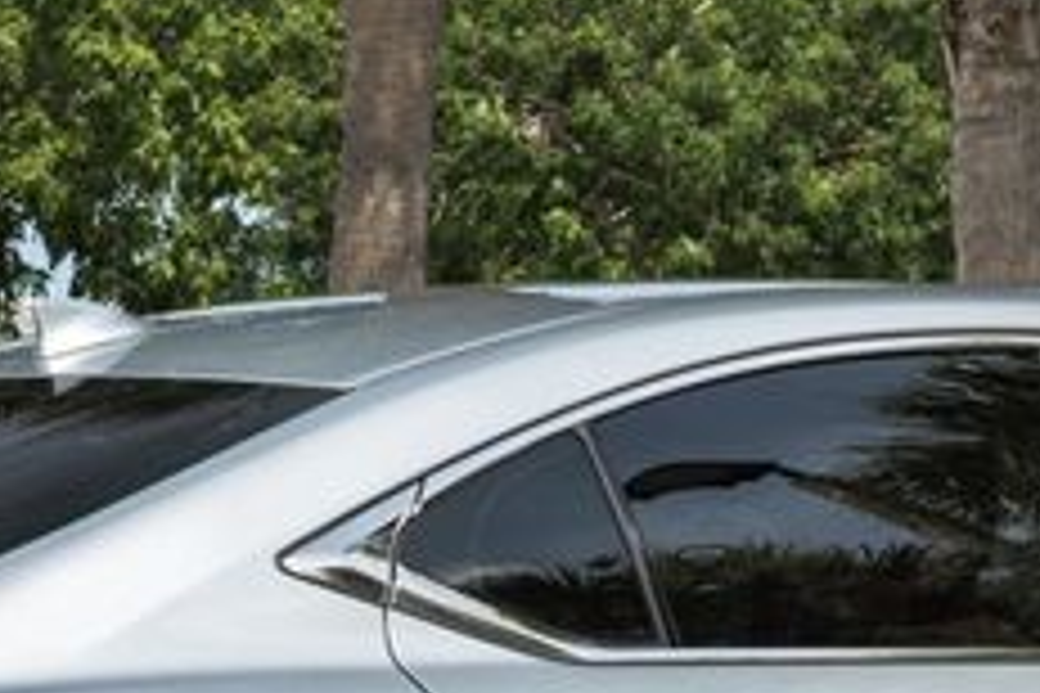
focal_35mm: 233
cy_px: 720
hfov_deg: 8.8
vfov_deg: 5.9
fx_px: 6731
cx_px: 772
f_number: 10
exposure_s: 1/50
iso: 100
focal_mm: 40
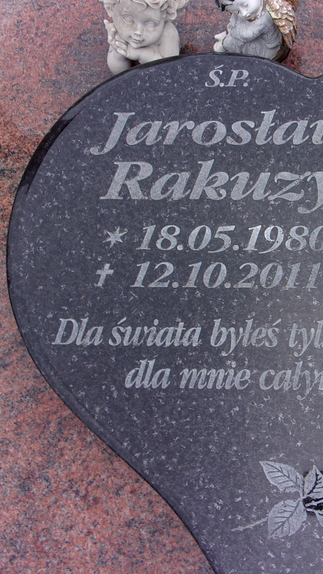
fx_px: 624
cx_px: 279
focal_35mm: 41
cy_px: 287
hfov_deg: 28.1
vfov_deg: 49.4
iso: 80
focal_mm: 5.1
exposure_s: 1/56
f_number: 10.8
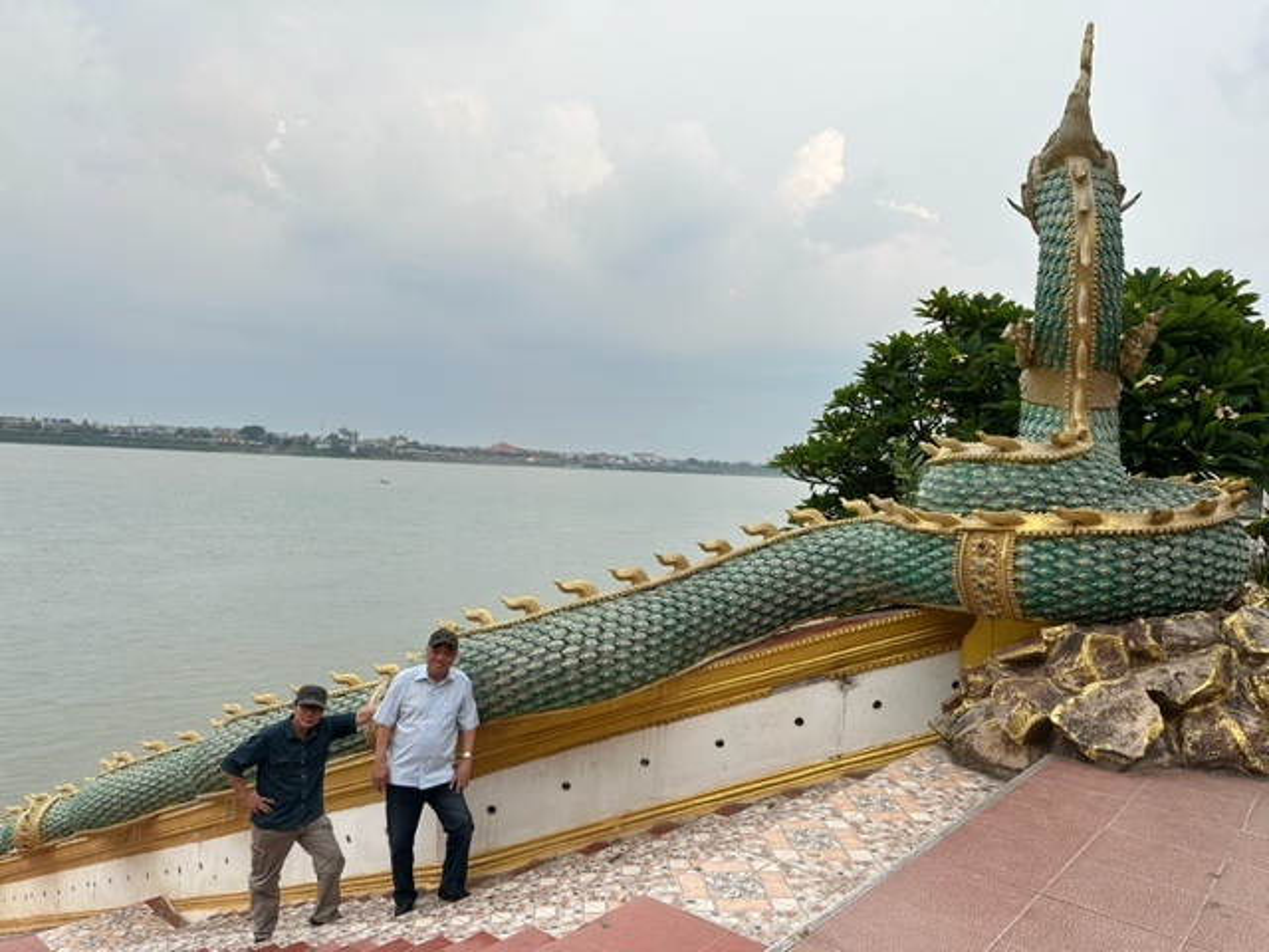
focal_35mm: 24
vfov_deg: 56.8
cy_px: 476
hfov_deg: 71.6
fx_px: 880
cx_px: 634
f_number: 1.78
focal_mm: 6.86
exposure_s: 1/740
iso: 80
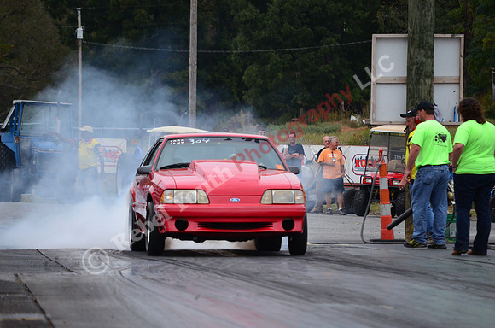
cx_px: 248
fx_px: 4116
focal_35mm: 300
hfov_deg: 6.9
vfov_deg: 4.6
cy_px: 164
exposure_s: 1/2500
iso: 1000
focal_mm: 200
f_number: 6.3
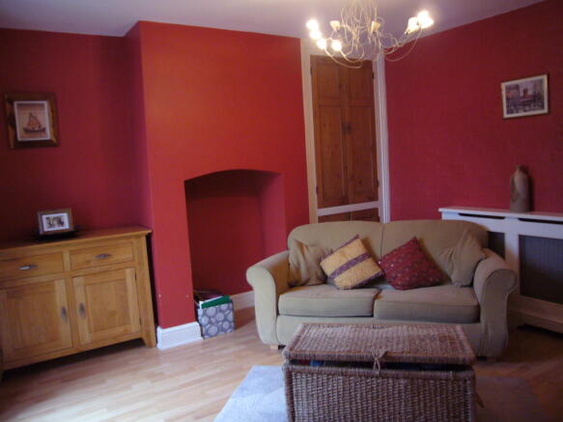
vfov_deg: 49.7
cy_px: 211
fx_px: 455
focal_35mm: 28
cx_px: 282
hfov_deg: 63.5
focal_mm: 4.6
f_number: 2.8
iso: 200
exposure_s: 1/8
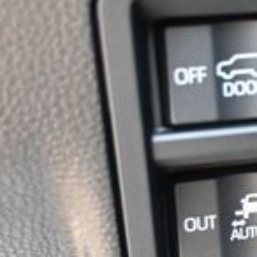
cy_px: 106
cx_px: 493
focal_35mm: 120
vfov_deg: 14.5
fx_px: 1007
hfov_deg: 12.9
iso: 2000
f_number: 4
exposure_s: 1/125
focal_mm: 21.5
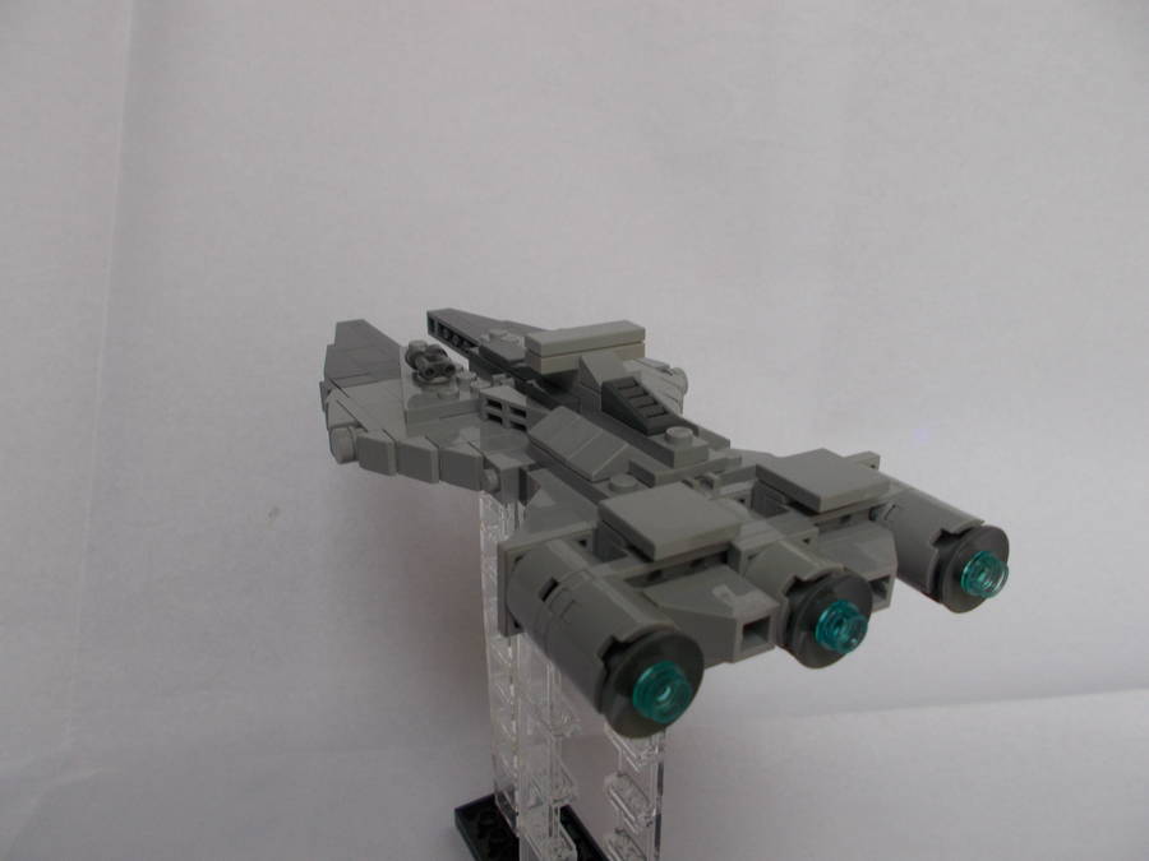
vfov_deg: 53.1
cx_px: 574
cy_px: 430
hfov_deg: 67.3
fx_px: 863
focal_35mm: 26
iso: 80
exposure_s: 1/80
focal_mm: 4.6
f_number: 3.2
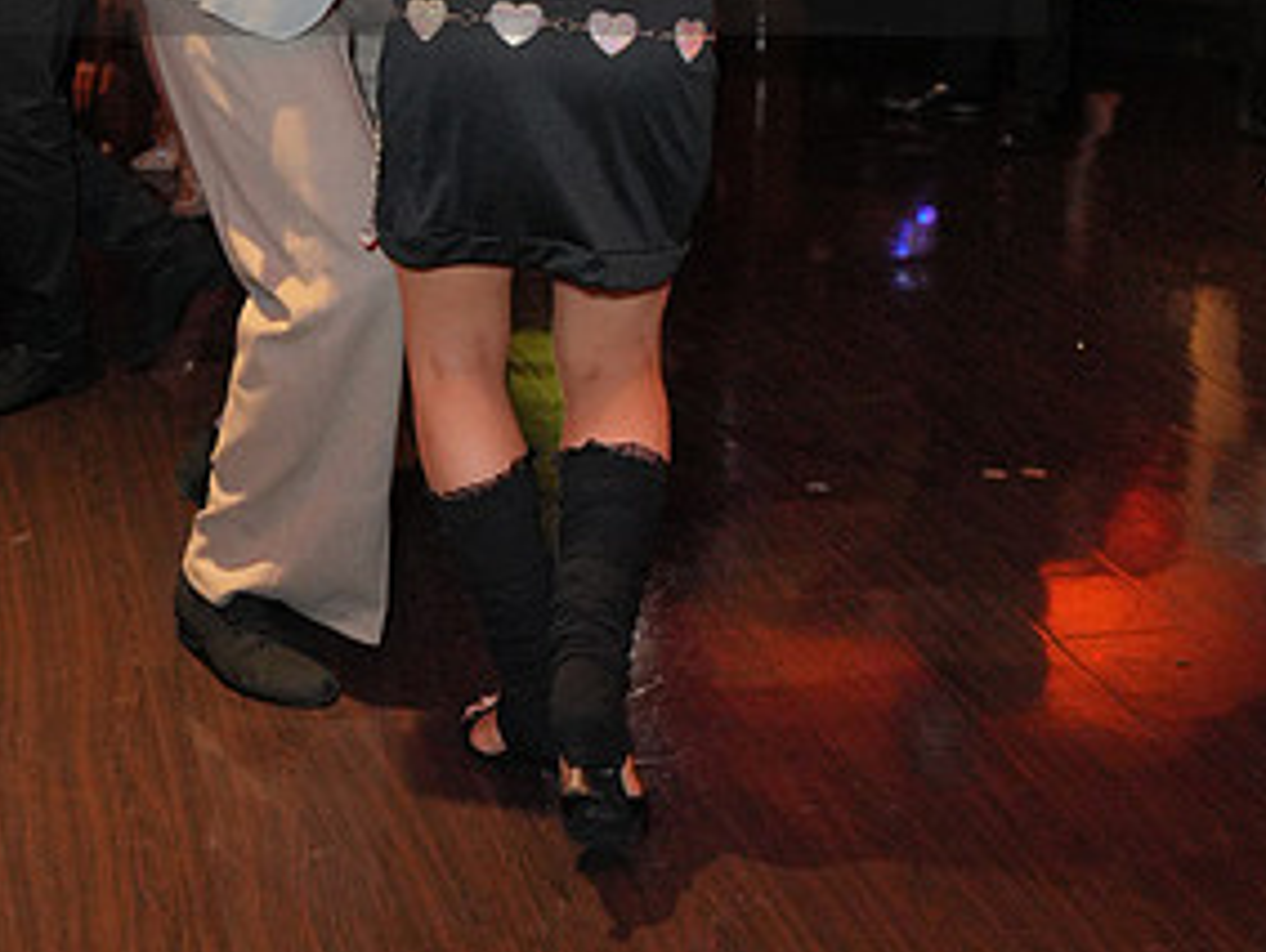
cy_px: -112
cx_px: 432
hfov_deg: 31.4
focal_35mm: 61
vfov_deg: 22.6
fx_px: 2234
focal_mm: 31
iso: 4000
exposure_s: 1/200
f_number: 4
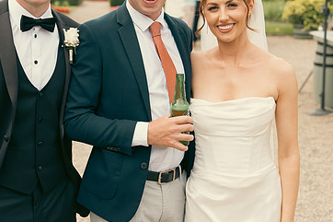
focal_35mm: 77
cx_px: 124
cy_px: 76
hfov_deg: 26.2
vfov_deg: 17.7
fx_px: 712
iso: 125
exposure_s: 1/320
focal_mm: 48
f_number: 3.5
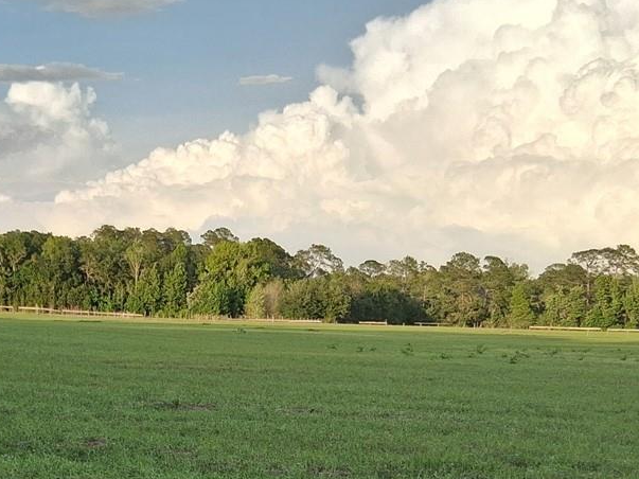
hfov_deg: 27.2
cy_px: 581
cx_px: 71
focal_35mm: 69
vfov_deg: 19.9
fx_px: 1273
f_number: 1.8
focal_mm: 3.98
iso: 25
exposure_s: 1/154
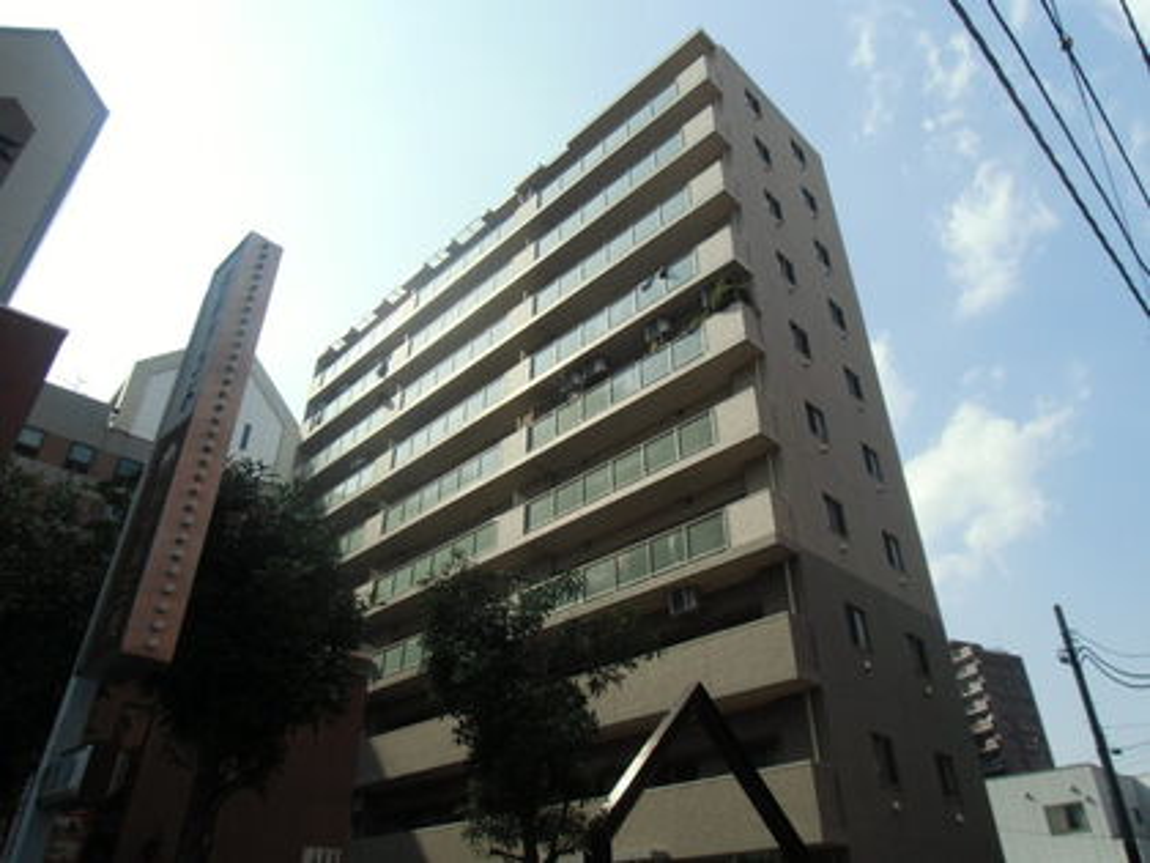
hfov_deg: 71.6
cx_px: 575
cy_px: 432
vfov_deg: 56.8
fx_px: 797
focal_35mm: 24
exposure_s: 1/640
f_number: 3
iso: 64
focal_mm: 4.24
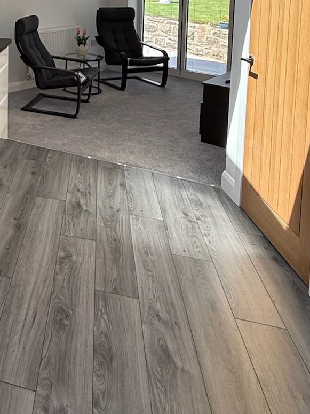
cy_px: 14
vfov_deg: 43.9
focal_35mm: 37
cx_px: -42
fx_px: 442
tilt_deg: -3.7
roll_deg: -0.8
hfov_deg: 33.1
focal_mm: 2.22
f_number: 2.2
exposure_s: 1/290
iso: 64
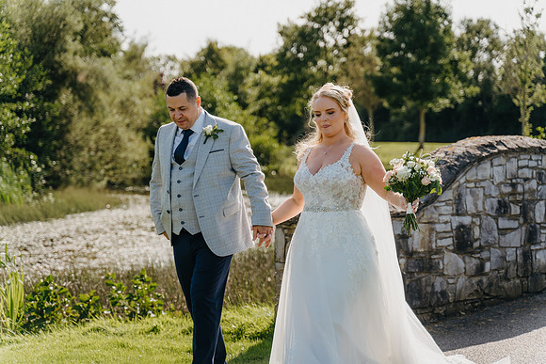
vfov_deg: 18.2
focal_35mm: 75
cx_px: 273
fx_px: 1138
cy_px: 182
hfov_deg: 27.0
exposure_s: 1/1000
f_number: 2.8
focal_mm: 75
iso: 80
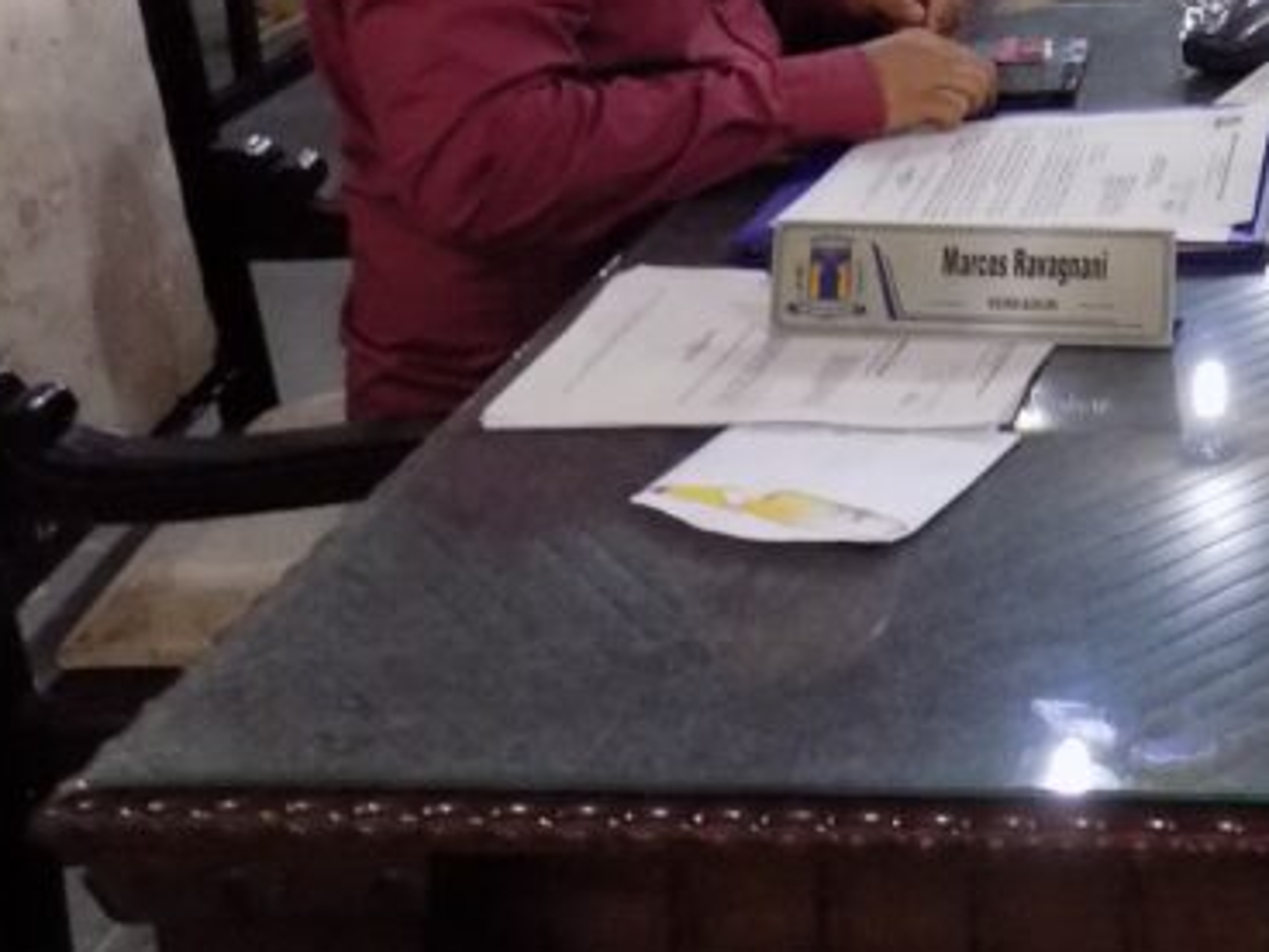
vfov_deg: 21.3
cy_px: -186
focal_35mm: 64
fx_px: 2346
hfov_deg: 26.4
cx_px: 1583
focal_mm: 4
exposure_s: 1/20
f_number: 3.1
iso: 400
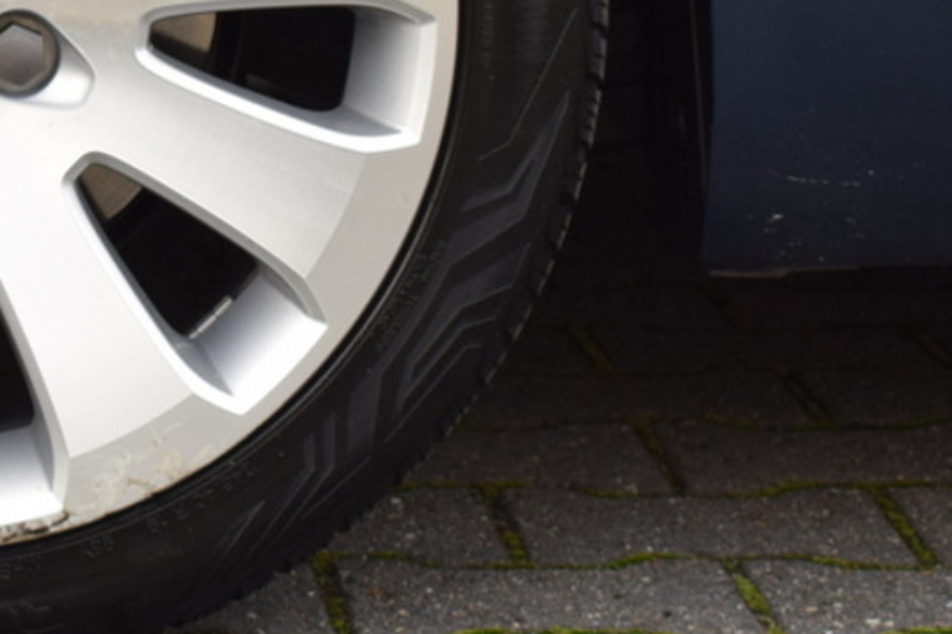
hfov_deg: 12.1
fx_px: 4416
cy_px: -48
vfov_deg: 8.2
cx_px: -81
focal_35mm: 167
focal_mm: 42
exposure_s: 1/200
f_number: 7.1
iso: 400
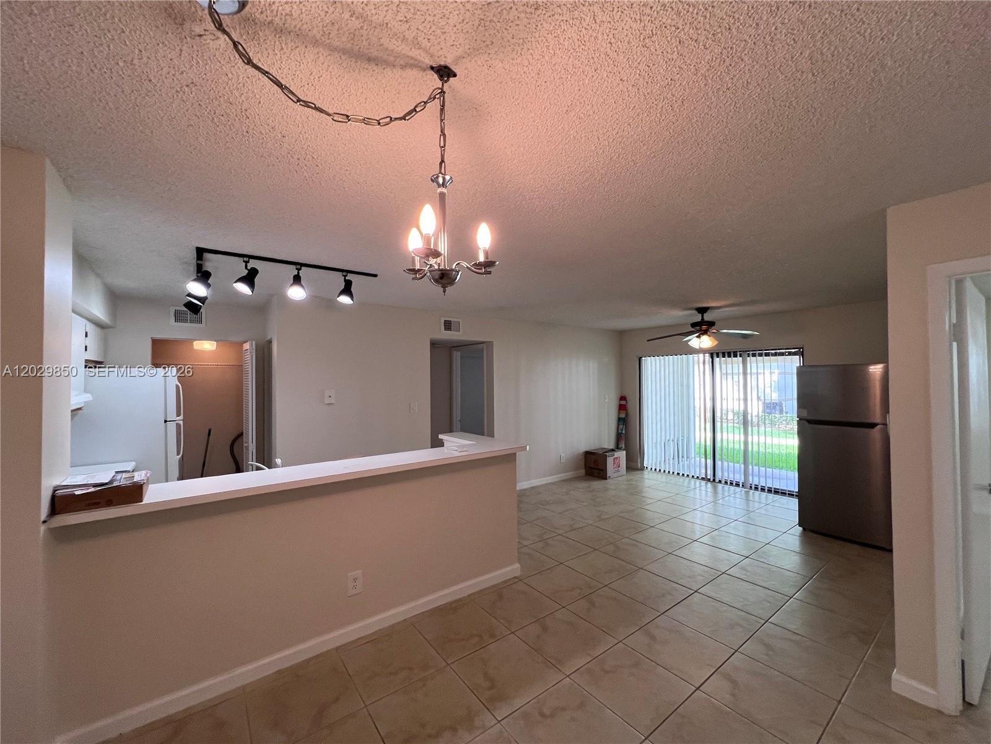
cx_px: 496
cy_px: 372
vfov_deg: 89.9
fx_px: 372
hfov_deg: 106.2
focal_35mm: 13
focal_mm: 1.57
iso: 160
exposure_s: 1/120
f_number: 1.8
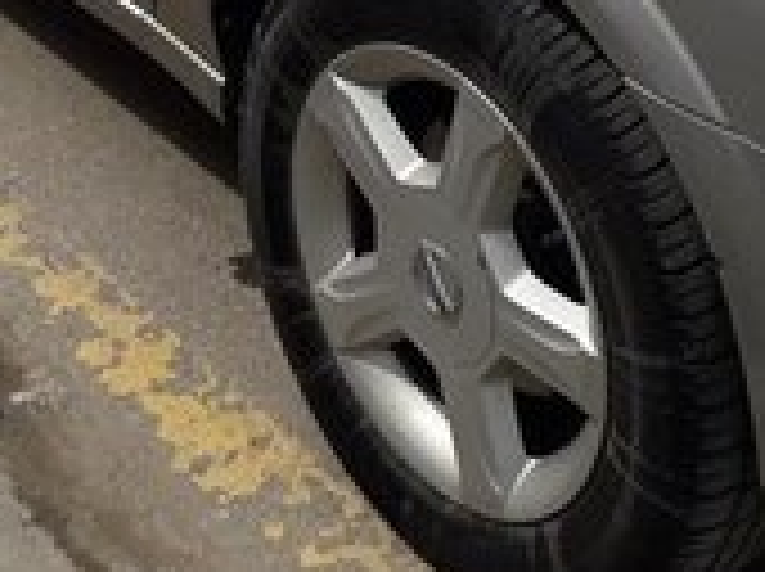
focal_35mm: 105
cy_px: -236
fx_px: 2317
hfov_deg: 18.7
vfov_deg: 13.4
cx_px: 328
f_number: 1.9
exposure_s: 1/1898
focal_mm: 3.6
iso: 40
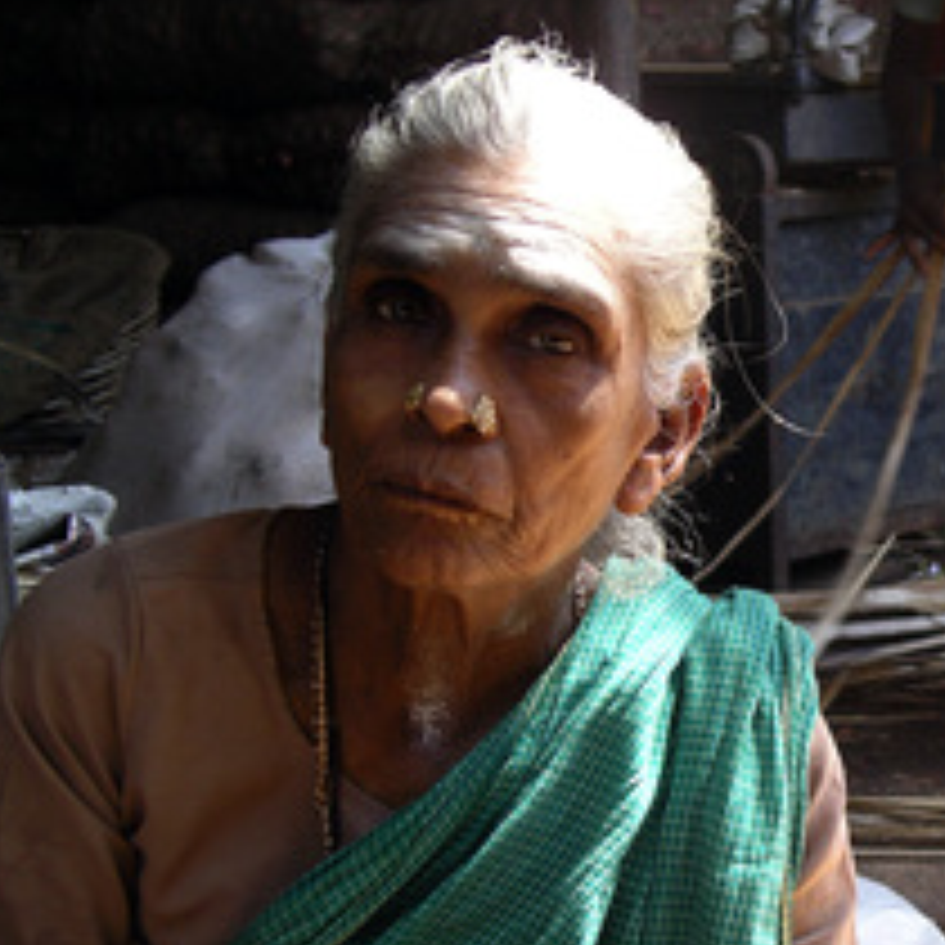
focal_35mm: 118
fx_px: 3645
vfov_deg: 14.7
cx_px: 844
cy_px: 634
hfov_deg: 14.6
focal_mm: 14.9
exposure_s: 1/83
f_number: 3.5
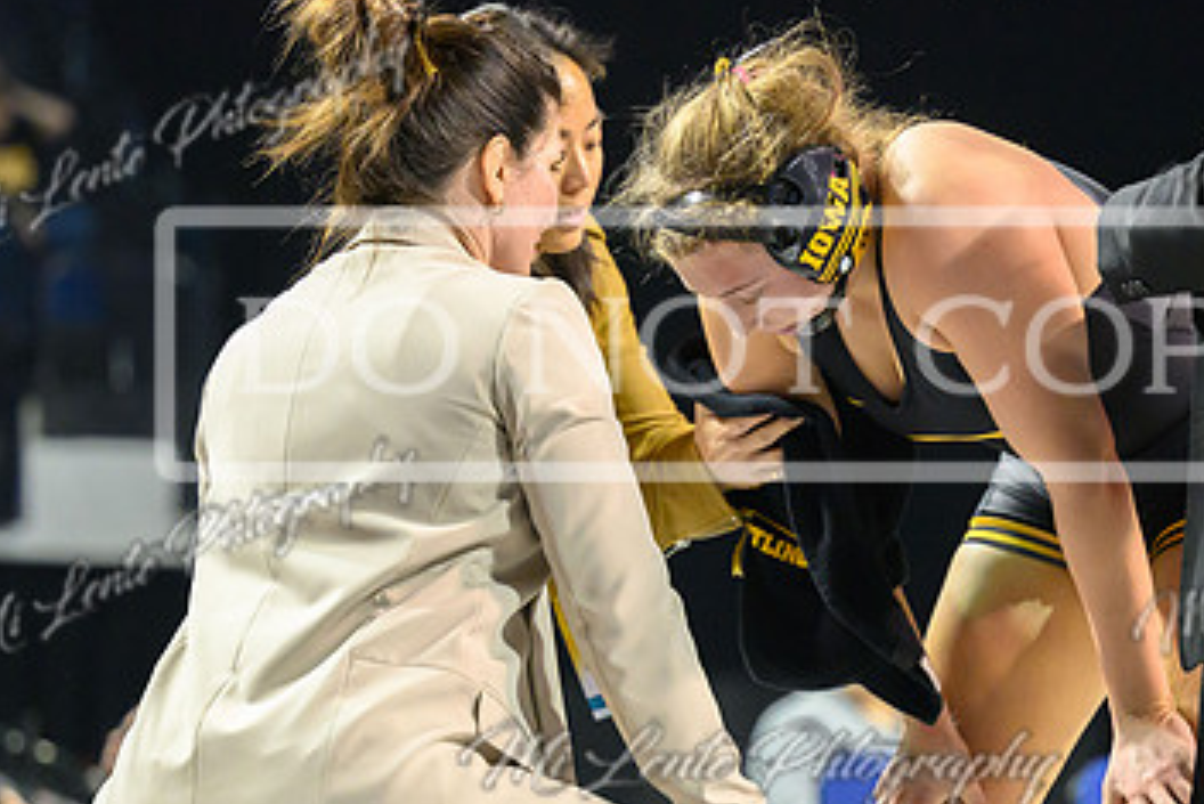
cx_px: 760
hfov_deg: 10.6
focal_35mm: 194
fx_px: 6491
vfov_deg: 7.1
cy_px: 479
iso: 5000
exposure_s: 1/800
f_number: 2.8
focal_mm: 105
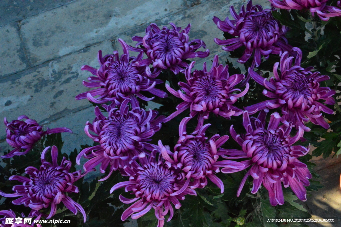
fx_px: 681
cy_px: 114
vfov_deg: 18.9
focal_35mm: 72
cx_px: 170
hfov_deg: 28.1
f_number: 29
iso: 6400
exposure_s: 1/250
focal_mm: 48
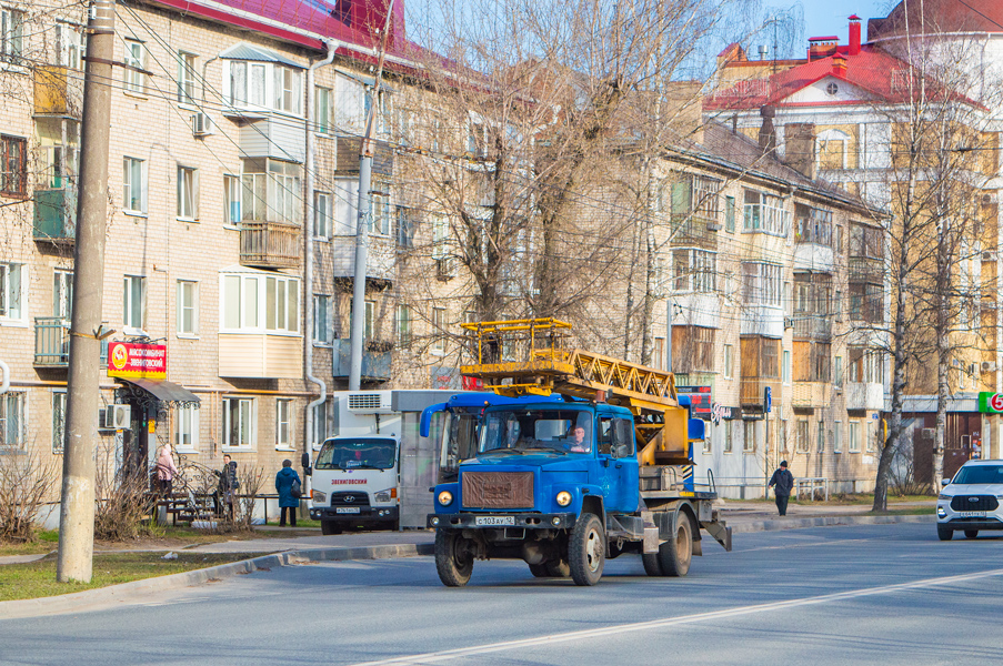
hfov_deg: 24.6
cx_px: 502
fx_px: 2296
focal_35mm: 82
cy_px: 333
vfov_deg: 16.5
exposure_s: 1/1250
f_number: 5.6
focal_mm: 55
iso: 400
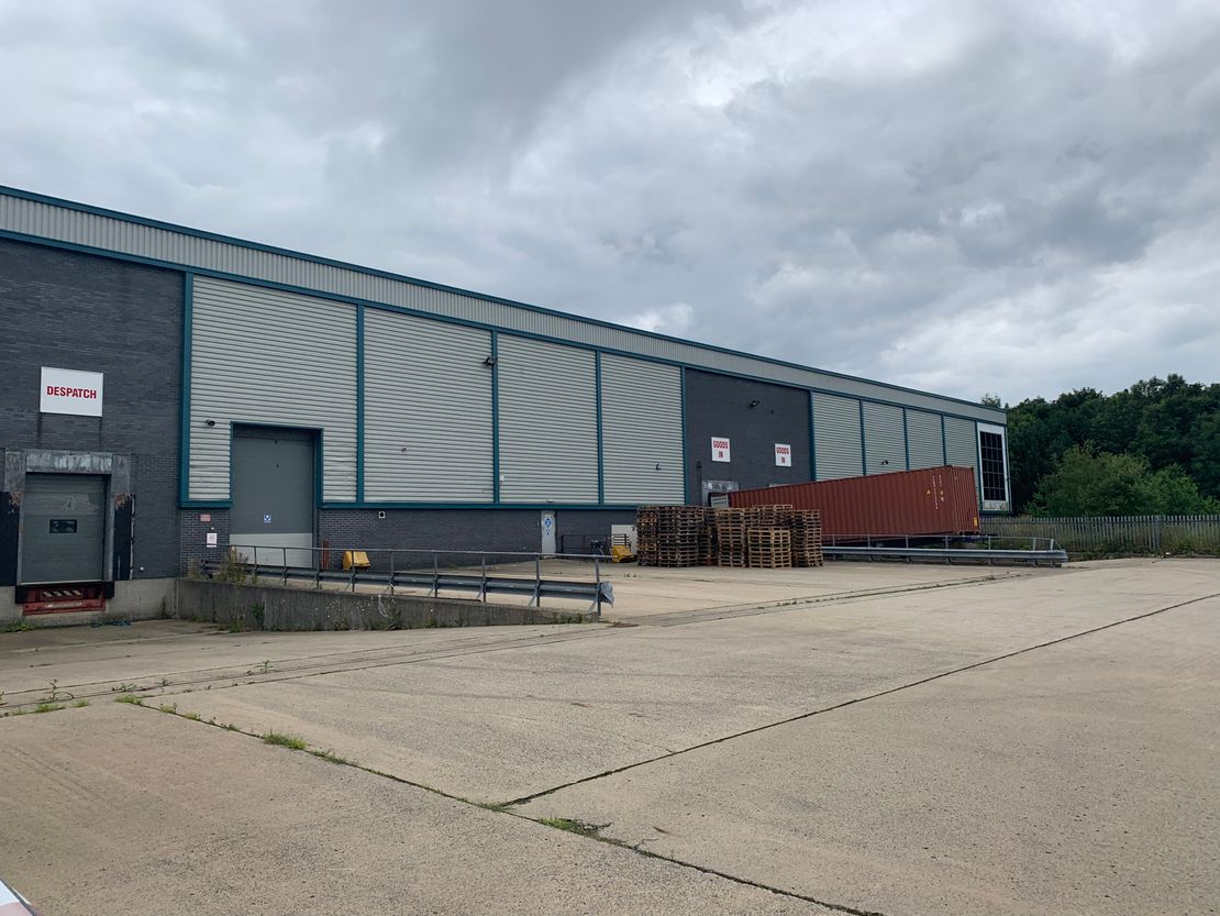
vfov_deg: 53.1
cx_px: 610
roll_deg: +2.1
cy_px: 458
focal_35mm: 26
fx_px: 917
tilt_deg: +5.6
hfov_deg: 67.3
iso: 25
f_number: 1.8
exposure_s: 1/2309
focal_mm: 4.25
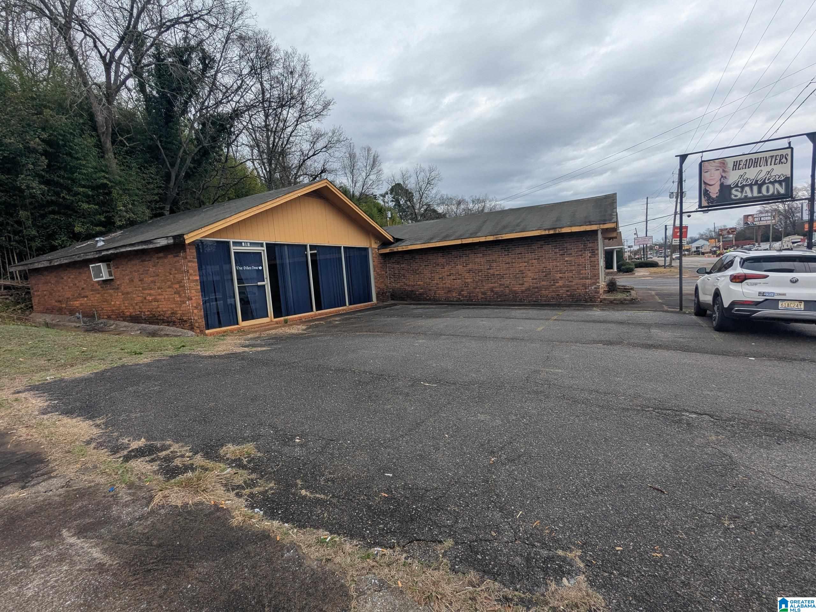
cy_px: 306
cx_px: 408
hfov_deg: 94.5
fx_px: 377
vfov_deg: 78.1
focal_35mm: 16
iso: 48
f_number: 2.2
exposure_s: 1/777
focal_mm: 2.35
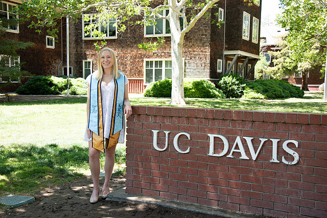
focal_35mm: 45
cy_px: 109
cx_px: 164
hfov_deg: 43.6
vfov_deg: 29.9
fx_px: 409
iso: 640
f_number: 5.6
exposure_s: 1/400
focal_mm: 45
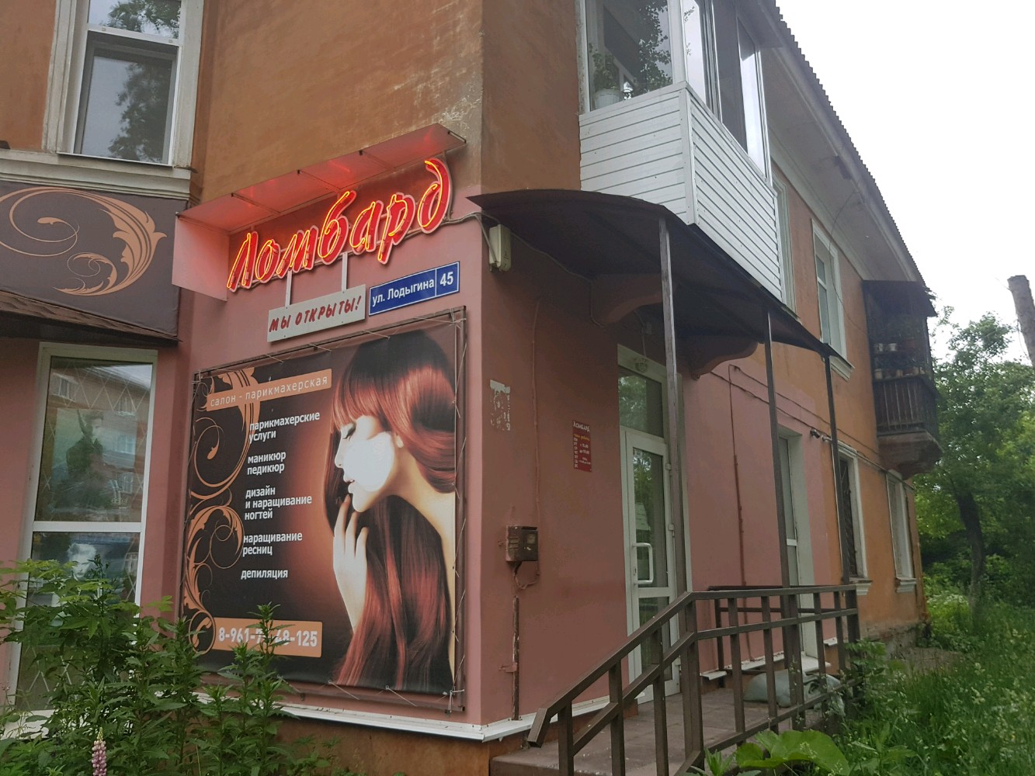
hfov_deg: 67.3
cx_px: 518
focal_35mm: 26
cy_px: 388
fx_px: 777
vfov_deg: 53.1
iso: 40
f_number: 1.7
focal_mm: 4.2
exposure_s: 1/278
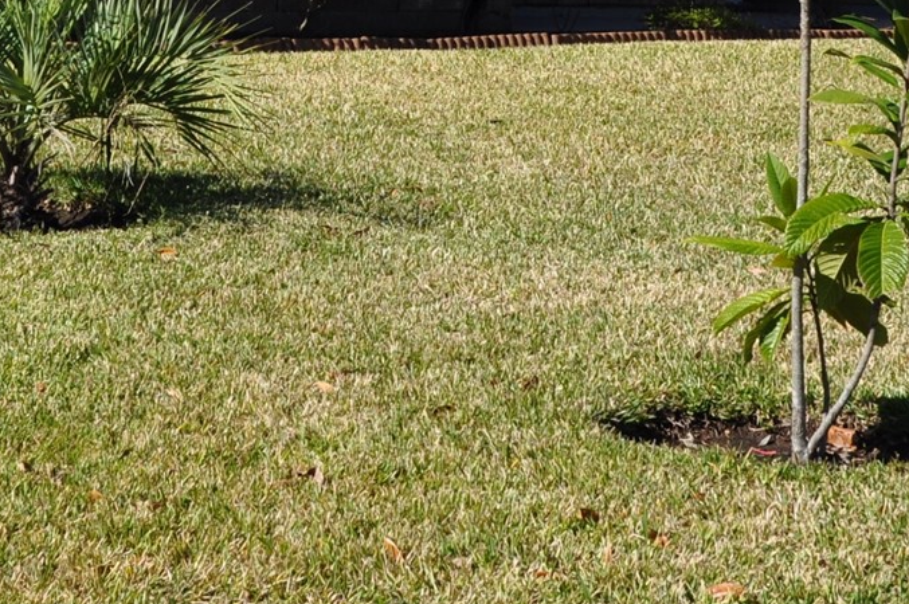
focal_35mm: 106
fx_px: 2674
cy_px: -130
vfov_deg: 12.6
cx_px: 354
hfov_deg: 19.3
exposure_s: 1/320
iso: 200
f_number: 10
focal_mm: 22
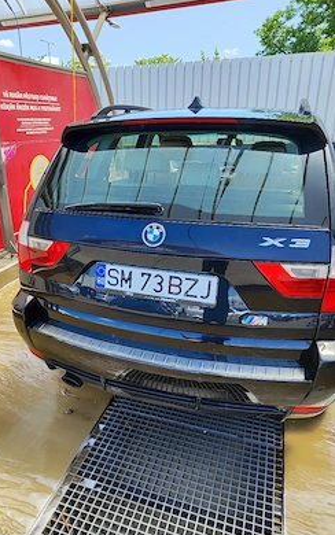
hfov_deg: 49.0
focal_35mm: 25
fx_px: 365
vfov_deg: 72.5
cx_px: 132
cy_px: 272
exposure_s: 1/244
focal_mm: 5.59
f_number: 1.88
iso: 50
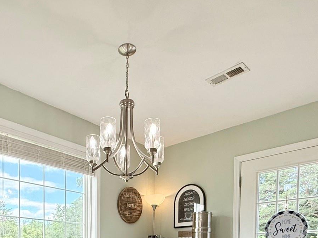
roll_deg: -0.4
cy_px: 268
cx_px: 110
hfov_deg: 55.8
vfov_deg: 36.6
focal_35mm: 32
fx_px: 294
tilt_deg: -2.9
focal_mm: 2.22
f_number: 2.2
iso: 64
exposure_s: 1/181
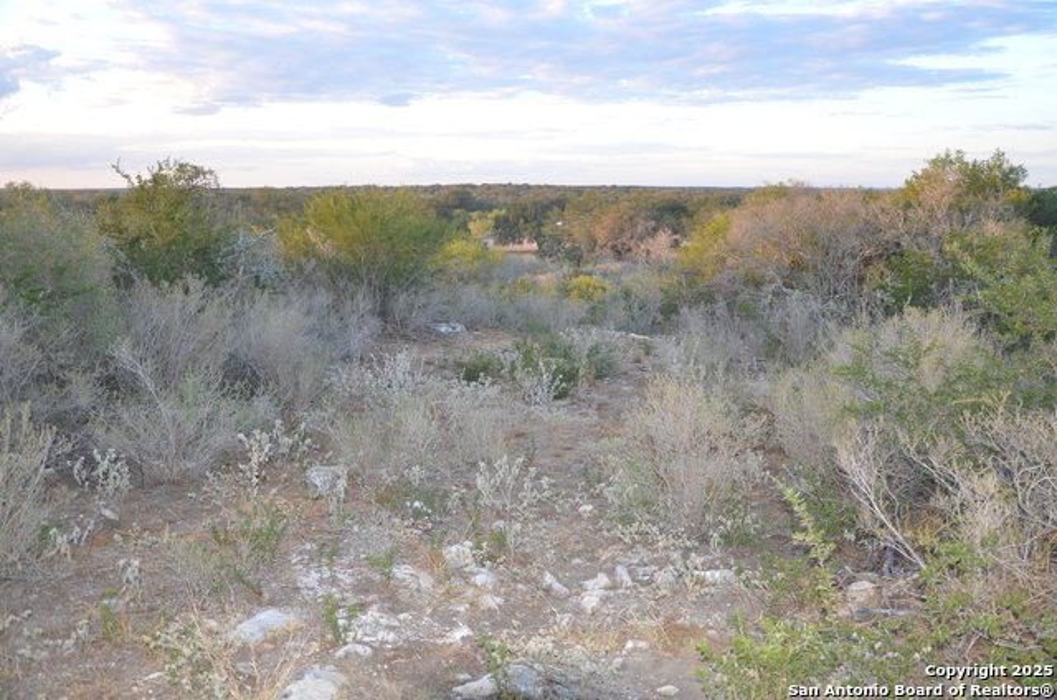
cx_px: 528
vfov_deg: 41.5
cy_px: 350
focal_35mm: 32
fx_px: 923
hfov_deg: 59.6
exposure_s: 1/125
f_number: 3.8
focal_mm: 21
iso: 220
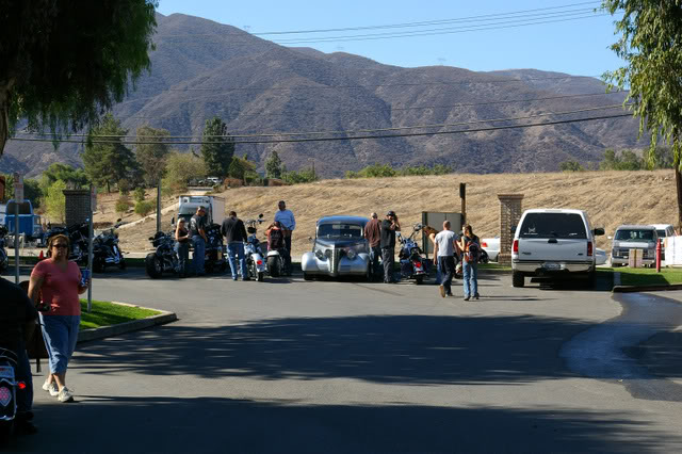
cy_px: 227
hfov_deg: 24.6
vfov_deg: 16.5
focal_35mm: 82
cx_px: 341
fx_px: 1562
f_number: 9.5
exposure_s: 1/250
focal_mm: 55
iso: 200
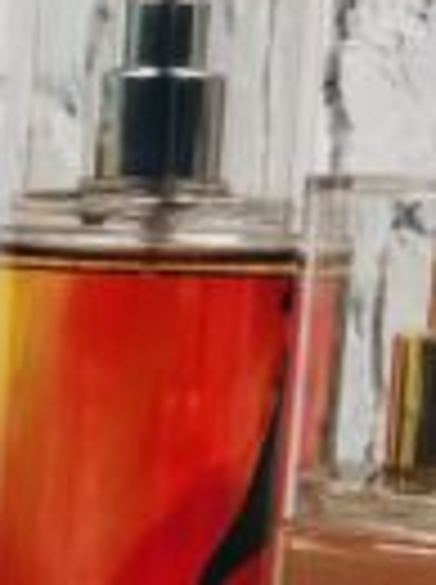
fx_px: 2426
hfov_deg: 10.0
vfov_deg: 13.2
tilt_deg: -13.4
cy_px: 790
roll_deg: -2.3
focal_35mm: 144
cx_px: -211
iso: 32
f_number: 1.8
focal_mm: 3.99
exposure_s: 1/100
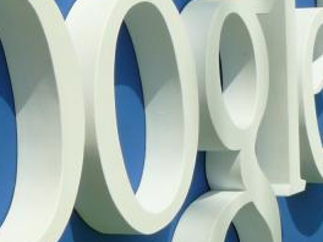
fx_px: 1269
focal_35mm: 136
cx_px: -113
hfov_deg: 13.9
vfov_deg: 10.9
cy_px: 84
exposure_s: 1/250
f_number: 5.6
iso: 100
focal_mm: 7.4
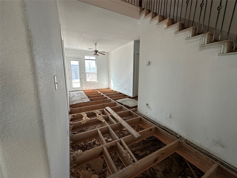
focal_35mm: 14
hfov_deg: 102.1
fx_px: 96
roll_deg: +0.1
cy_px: 89
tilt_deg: -9.6
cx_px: 118
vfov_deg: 85.7
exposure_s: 1/99
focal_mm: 2.22
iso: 100
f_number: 2.2
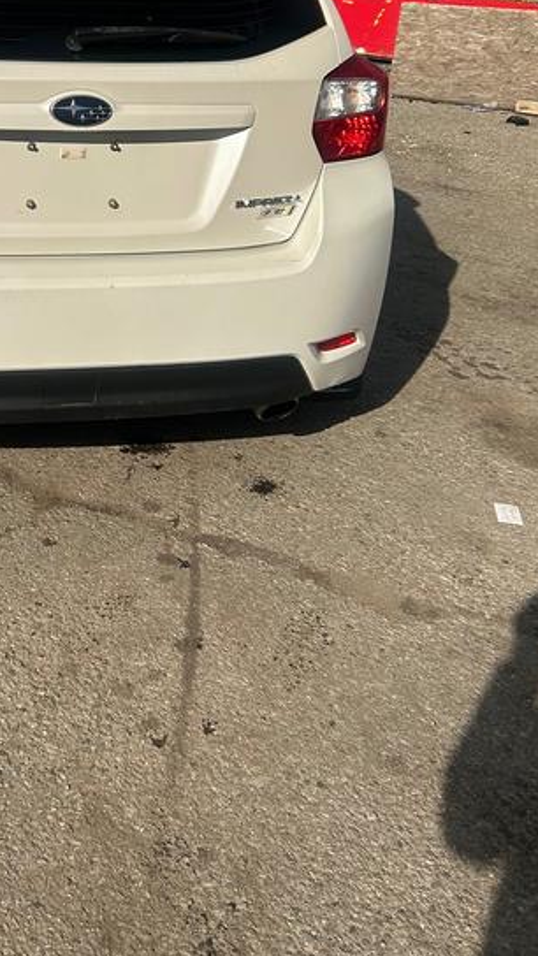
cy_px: 148
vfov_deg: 39.2
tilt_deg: -14.0
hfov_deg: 23.4
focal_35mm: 50
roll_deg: -3.4
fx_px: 1268
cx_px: 62
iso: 50
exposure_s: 1/6211
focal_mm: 5.7
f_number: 1.5
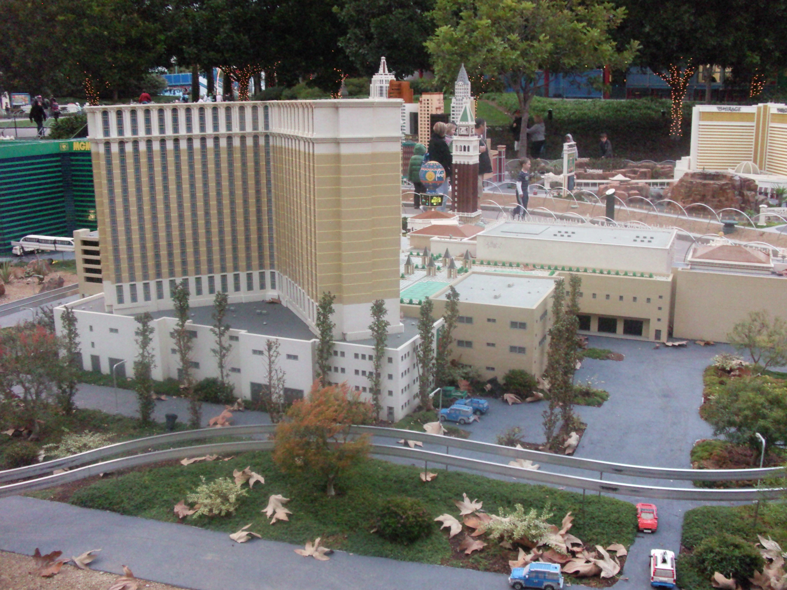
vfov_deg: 37.7
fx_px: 864
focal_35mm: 38
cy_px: 295
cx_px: 394
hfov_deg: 49.0
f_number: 3.1
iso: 730
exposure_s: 1/60
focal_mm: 6.3
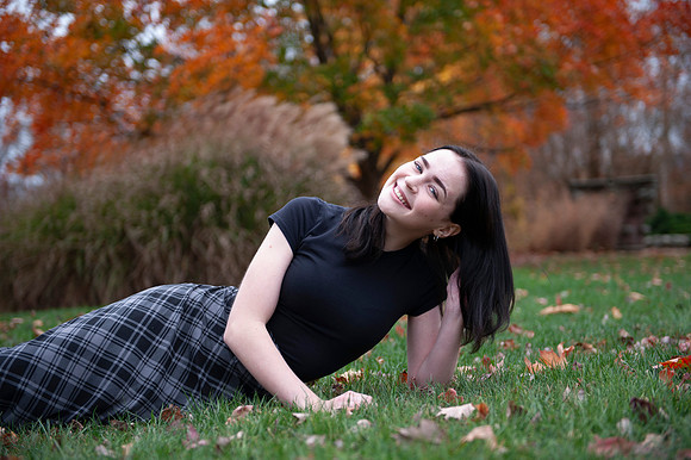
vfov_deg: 23.4
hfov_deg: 34.5
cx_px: 346
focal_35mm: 58
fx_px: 1113
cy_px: 230
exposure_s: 1/400
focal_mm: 58
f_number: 2.8
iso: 100
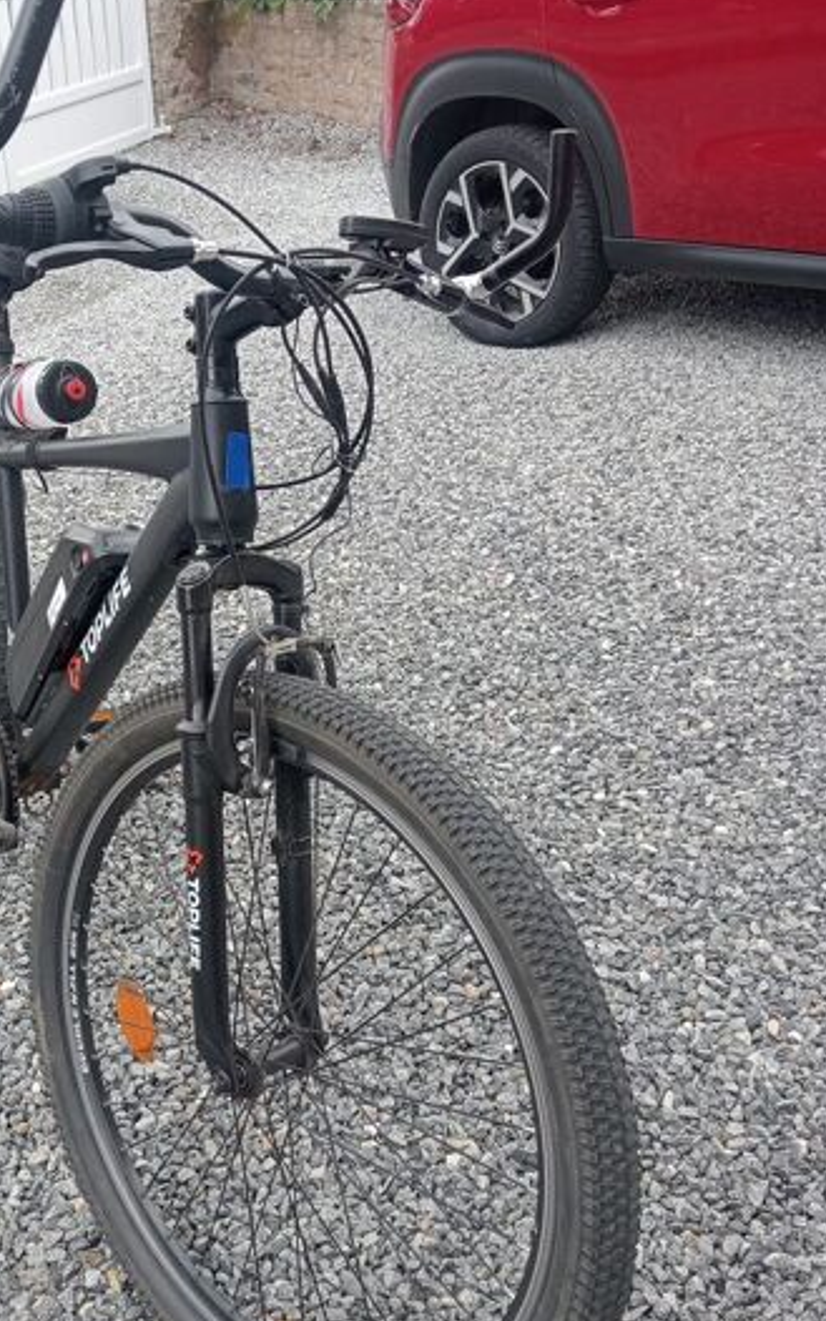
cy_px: 702
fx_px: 1296
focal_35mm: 36
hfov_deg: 34.8
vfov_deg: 54.0
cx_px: 233
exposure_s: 1/33.3
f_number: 1.8
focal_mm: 4.04
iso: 210
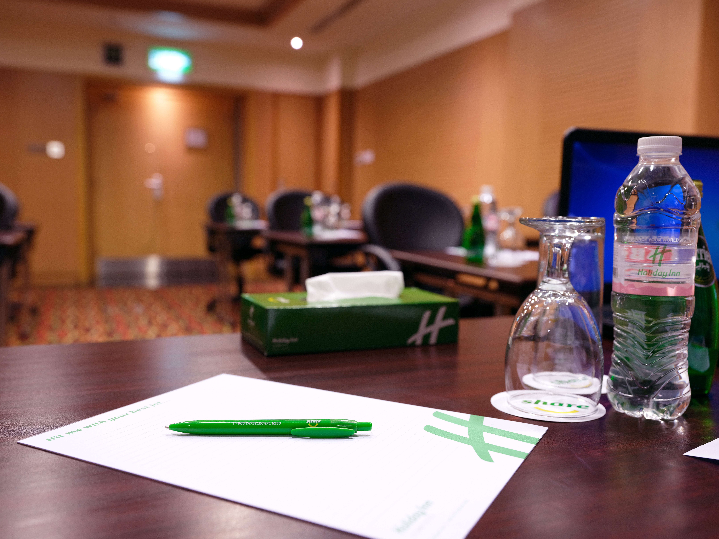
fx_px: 685
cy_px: 270
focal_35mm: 33
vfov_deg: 42.9
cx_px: 360
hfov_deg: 55.4
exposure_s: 1/6.5
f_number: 5.6
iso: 400
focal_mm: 41.1
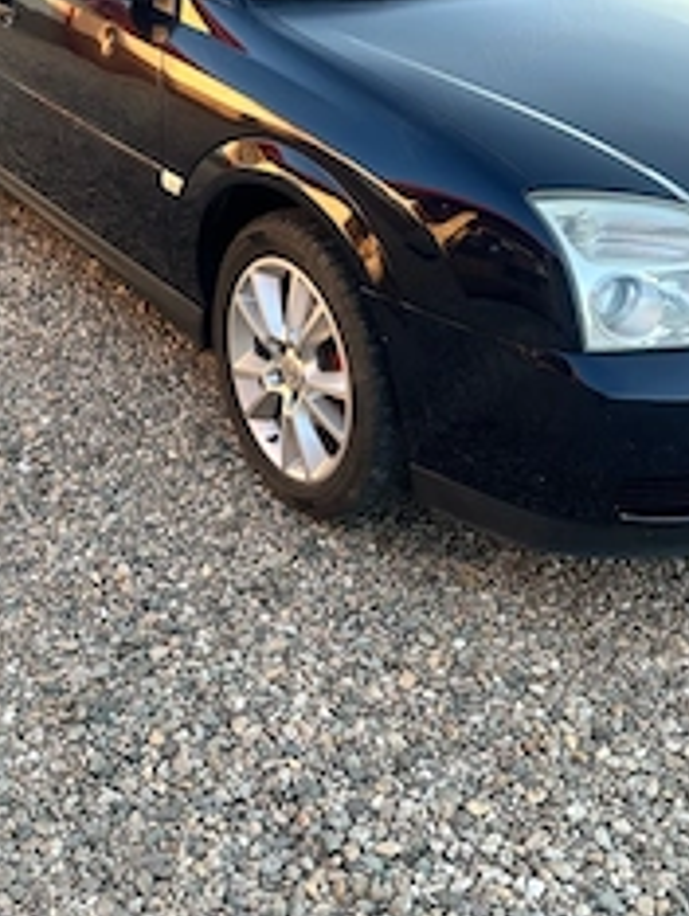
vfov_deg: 45.7
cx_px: 290
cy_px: 407
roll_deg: -1.2
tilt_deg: -28.1
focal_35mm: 41
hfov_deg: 35.1
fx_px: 1086
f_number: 1.78
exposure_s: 1/251
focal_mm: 6.86
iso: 80
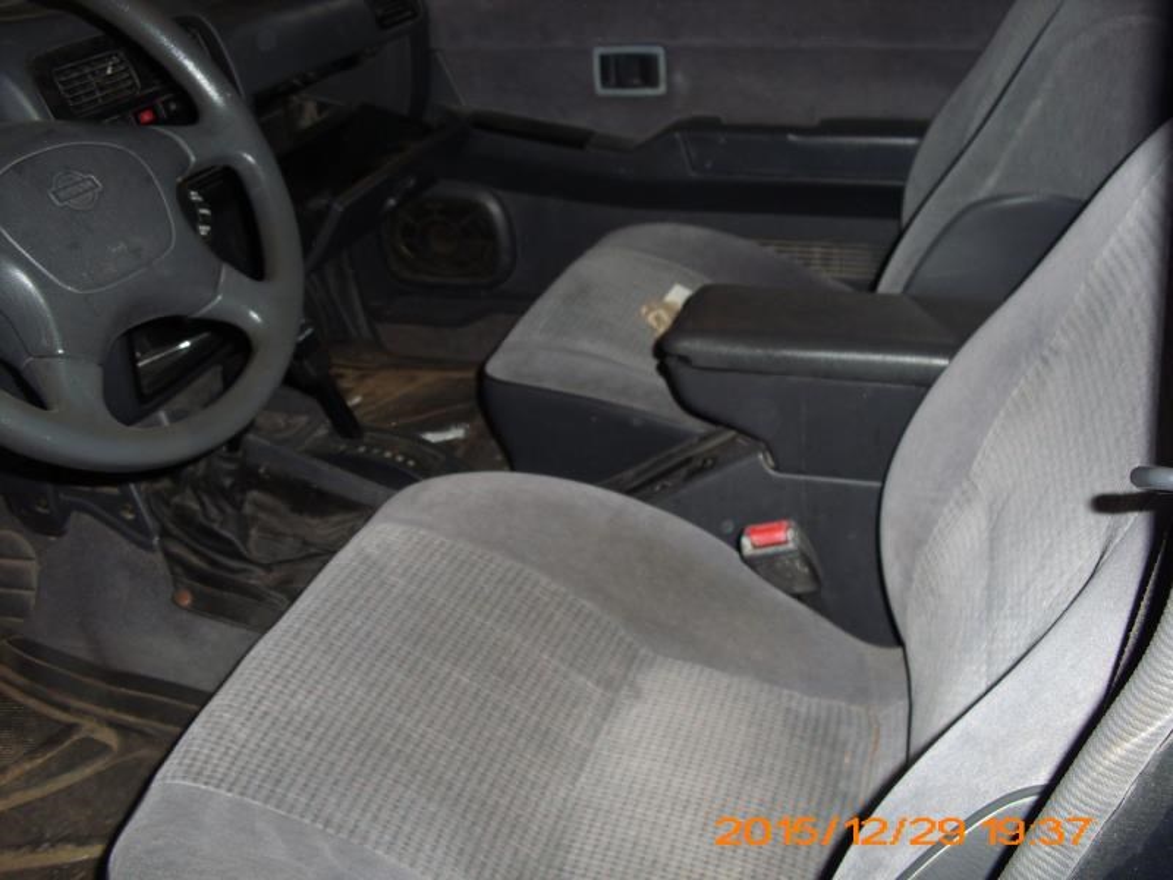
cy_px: 440
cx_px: 586
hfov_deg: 51.4
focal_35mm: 36
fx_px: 1220
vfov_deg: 39.7
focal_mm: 6.3
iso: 100
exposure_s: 1/60
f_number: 3.1
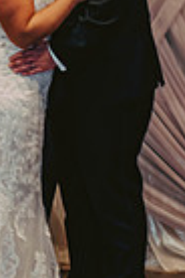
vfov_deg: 9.5
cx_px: 34
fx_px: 1665
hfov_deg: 6.4
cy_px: 2
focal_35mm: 216
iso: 1250
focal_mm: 66
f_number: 3.2
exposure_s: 1/80
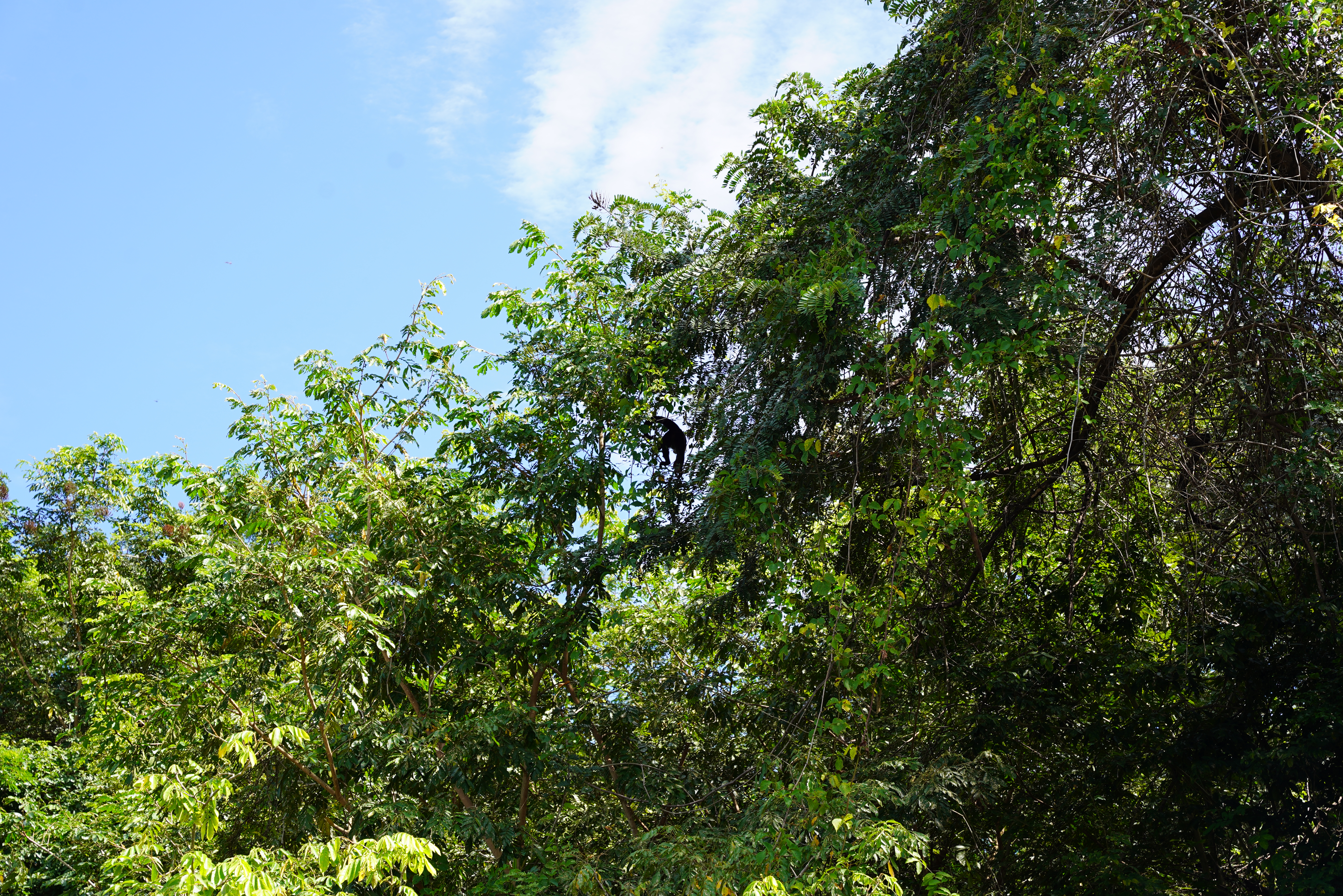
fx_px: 2488
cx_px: 672
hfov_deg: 30.2
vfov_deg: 20.4
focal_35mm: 67
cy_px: 448
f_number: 7.1
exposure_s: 1/125
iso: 100
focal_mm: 66.7
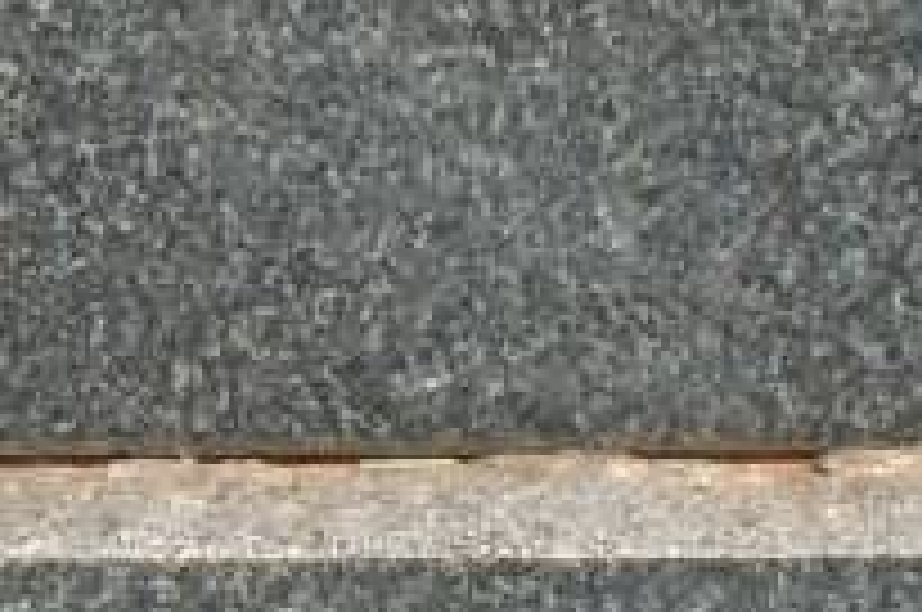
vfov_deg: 3.3
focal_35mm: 415
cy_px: -140
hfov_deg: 5.0
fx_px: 10612
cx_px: 108
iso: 200
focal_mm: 12.2
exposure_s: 1/250
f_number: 8.2
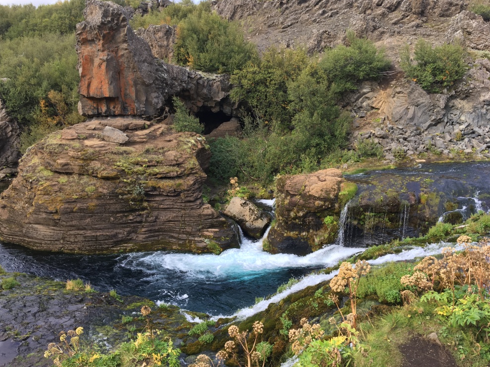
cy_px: 181
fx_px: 425
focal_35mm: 30
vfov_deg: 46.8
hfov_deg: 60.0
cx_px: 238
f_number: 2.2
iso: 25
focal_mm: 4.15
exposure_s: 1/191
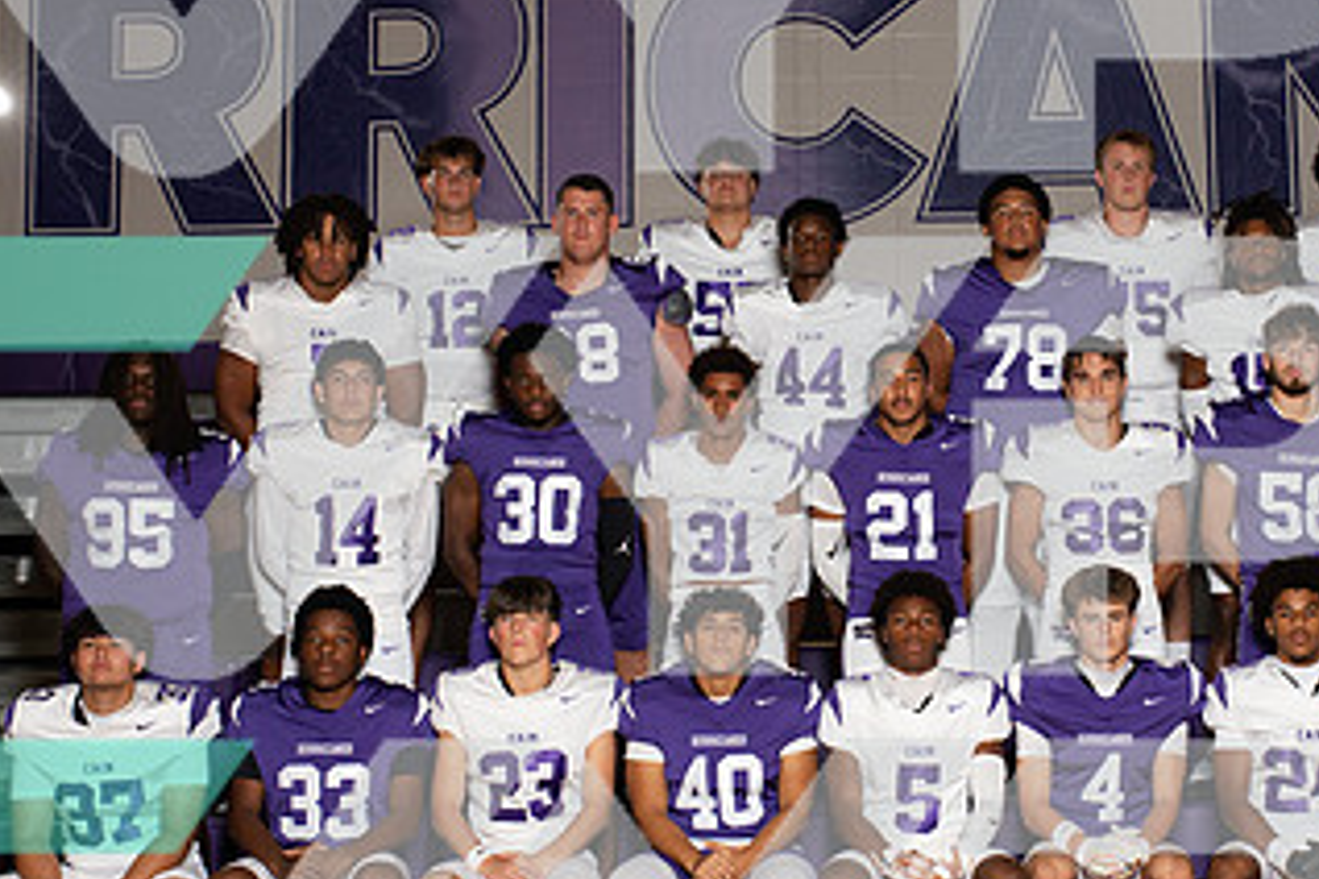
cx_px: 892
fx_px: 2271
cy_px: 458
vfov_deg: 21.9
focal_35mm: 62
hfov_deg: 32.1
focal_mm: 34
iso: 640
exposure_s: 1/250
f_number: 8
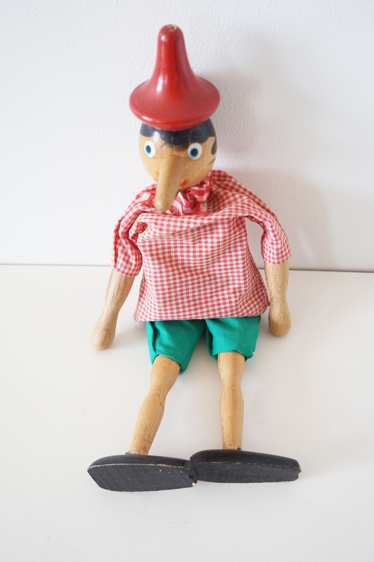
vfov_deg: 53.2
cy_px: 281
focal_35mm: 36
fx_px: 562
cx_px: 187
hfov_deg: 36.8
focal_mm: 24
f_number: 4.5
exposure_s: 1/60
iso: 320
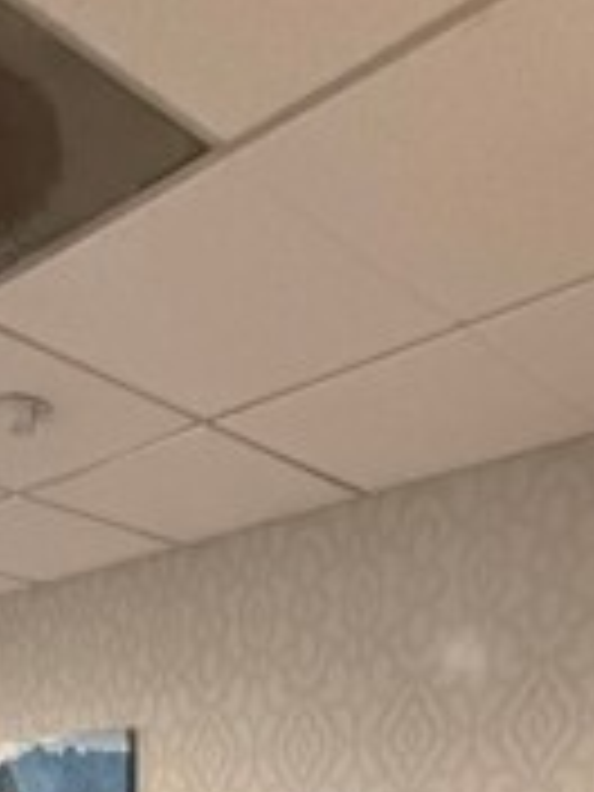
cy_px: 1292
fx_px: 1167
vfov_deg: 24.7
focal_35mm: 51
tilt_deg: -16.5
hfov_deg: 28.5
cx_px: 234
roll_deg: -0.9
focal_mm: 2.22
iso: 640
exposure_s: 1/60
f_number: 2.2
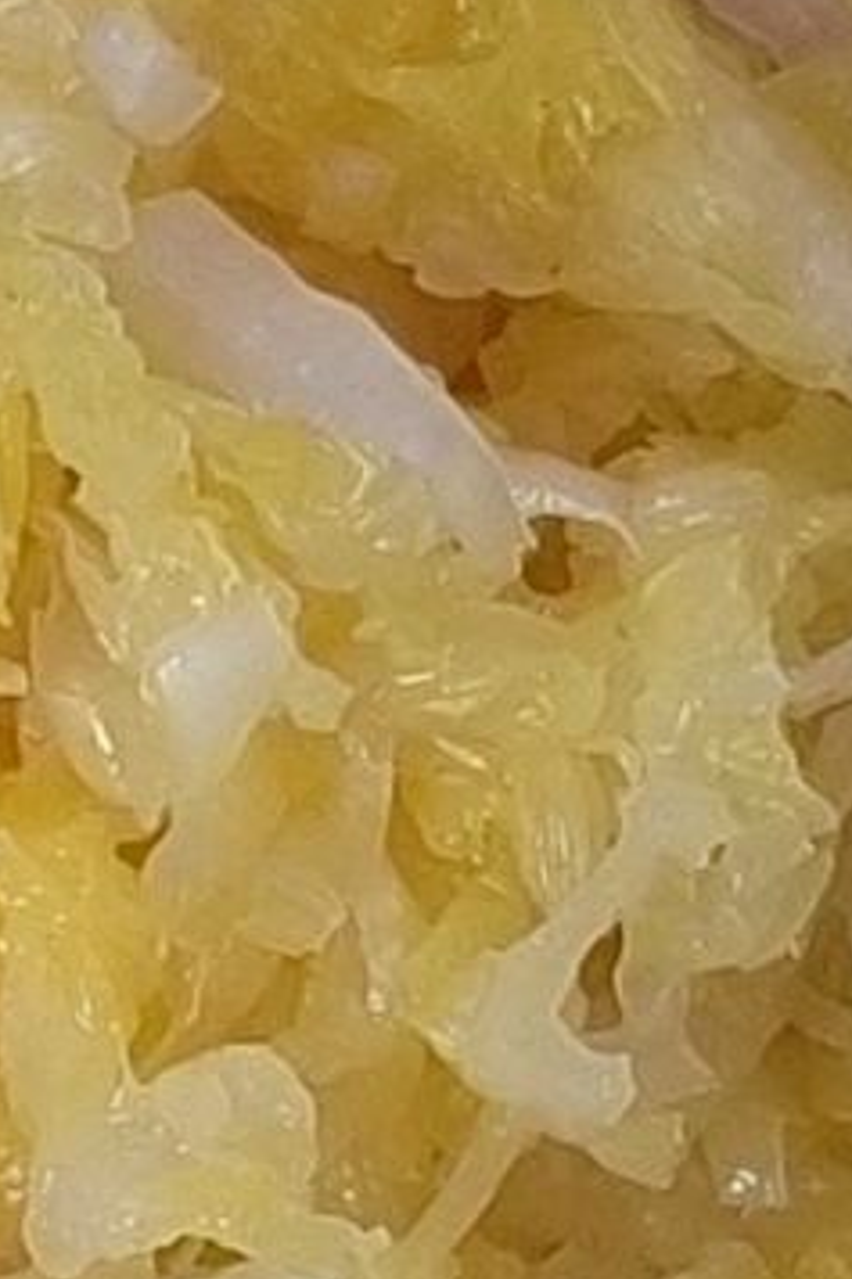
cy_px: 1324
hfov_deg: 5.6
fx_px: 8634
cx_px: 75
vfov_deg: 8.4
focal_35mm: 243
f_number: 1.9
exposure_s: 1/100
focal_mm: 5.52
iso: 80
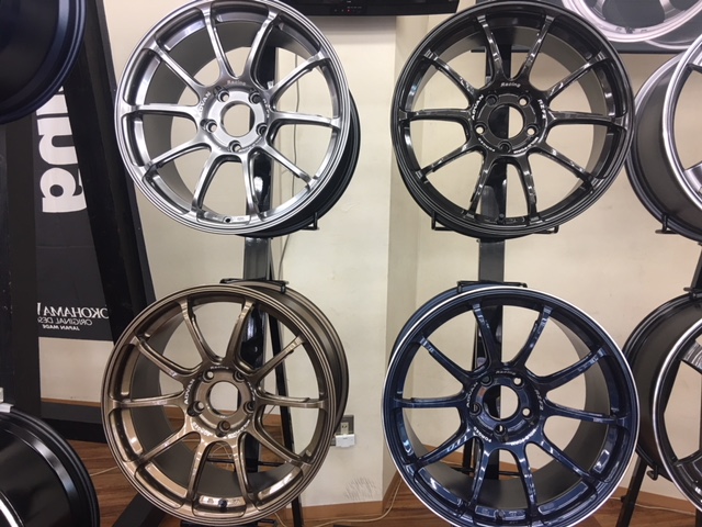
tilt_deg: -13.1
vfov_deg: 48.2
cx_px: 351
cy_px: 264
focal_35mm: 29
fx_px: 588
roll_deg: -0.3
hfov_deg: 61.7
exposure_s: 1/30
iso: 32
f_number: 2.2
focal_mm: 4.15
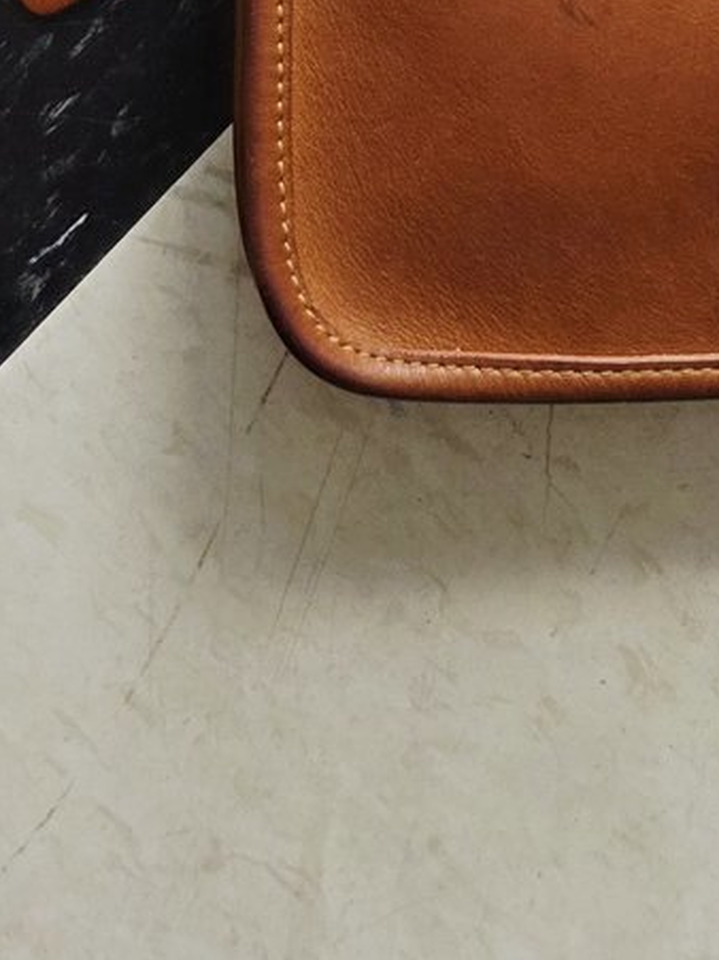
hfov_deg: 14.7
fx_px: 2715
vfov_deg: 15.2
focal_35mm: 98
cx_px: 813
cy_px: -1077
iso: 100
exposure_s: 1/120
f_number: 1.7
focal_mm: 6.3
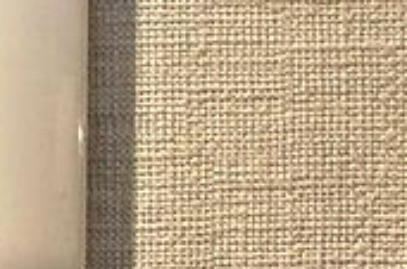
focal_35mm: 135
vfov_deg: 9.9
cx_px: -283
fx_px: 1522
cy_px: -87
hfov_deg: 13.9
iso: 400
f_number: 4.5
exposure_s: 1/40
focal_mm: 24
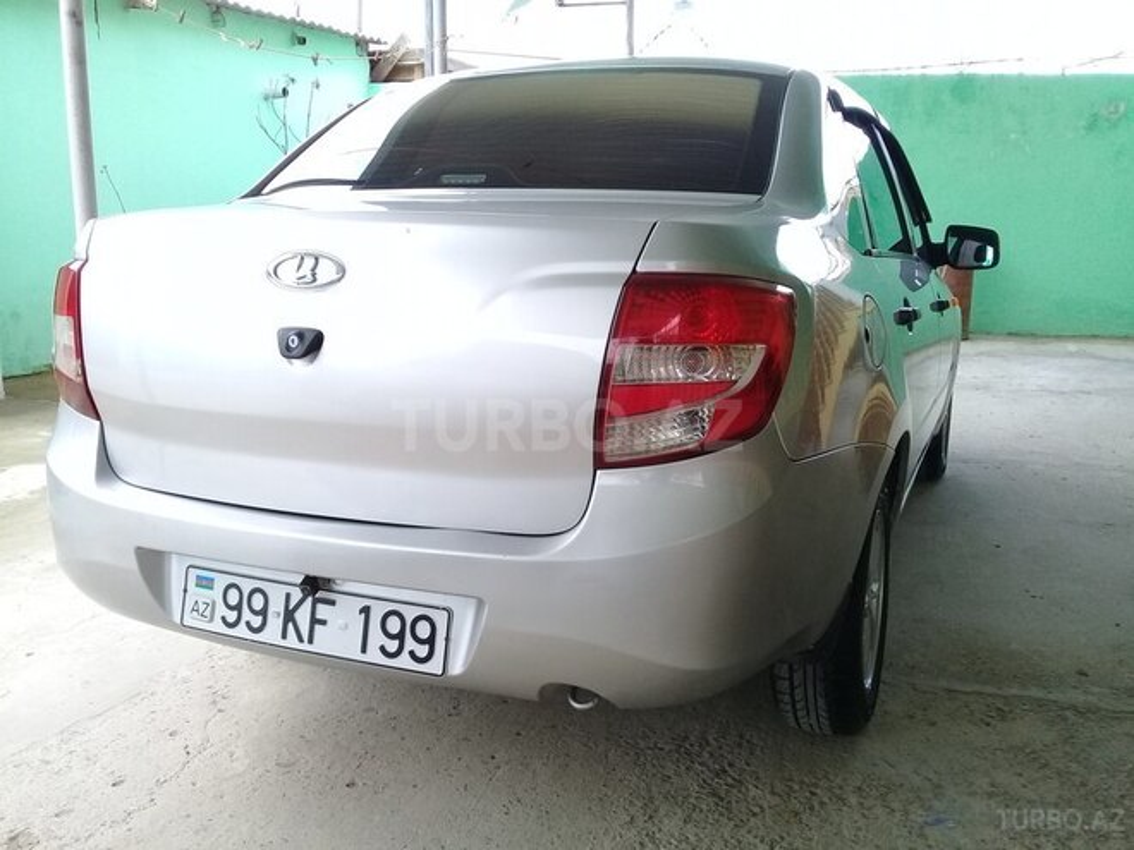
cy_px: 425
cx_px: 567
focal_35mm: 31
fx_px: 1016
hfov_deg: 58.4
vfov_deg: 45.4
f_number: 2.2
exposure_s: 1/100
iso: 64
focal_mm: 3.3
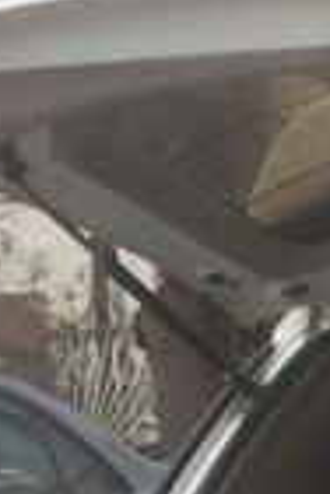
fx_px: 1939
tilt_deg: -4.9
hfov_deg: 8.9
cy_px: 552
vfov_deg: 14.2
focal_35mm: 141
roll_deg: +1.9
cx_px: 765
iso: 32
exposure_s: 1/628
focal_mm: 4.15
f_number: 2.2
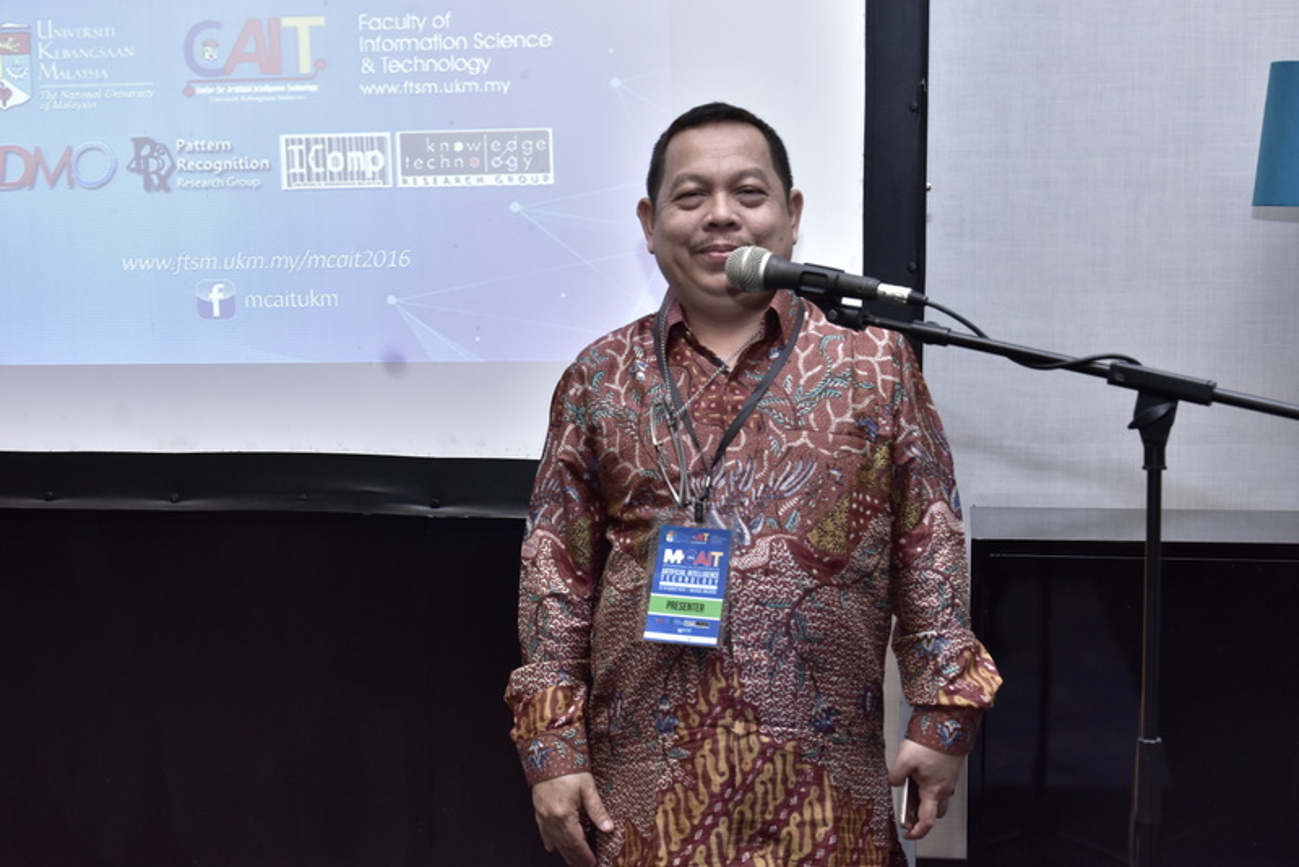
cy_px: 434
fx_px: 2057
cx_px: 650
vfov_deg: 23.8
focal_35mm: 57
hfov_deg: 35.0
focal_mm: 38
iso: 1000
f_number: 6.3
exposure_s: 1/50
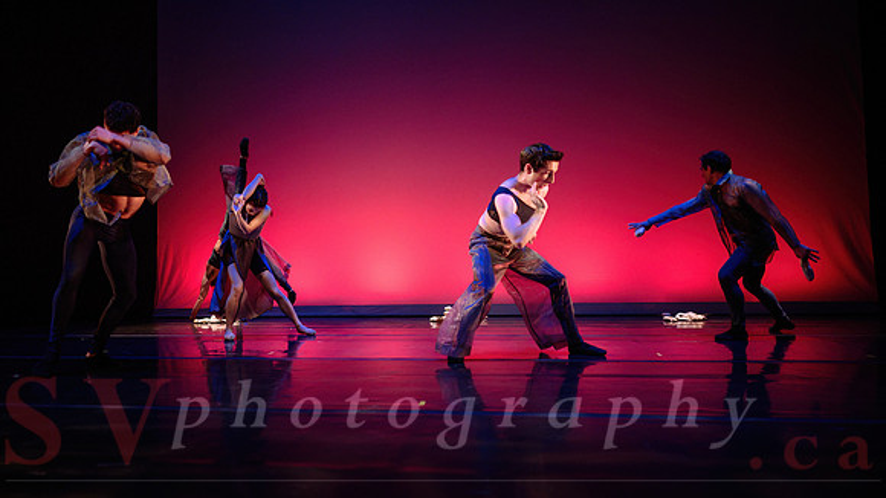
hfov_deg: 66.3
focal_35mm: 29
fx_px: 674
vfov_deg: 40.6
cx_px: 380
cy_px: 249
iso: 1000
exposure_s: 1/400
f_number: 1.4
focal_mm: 24
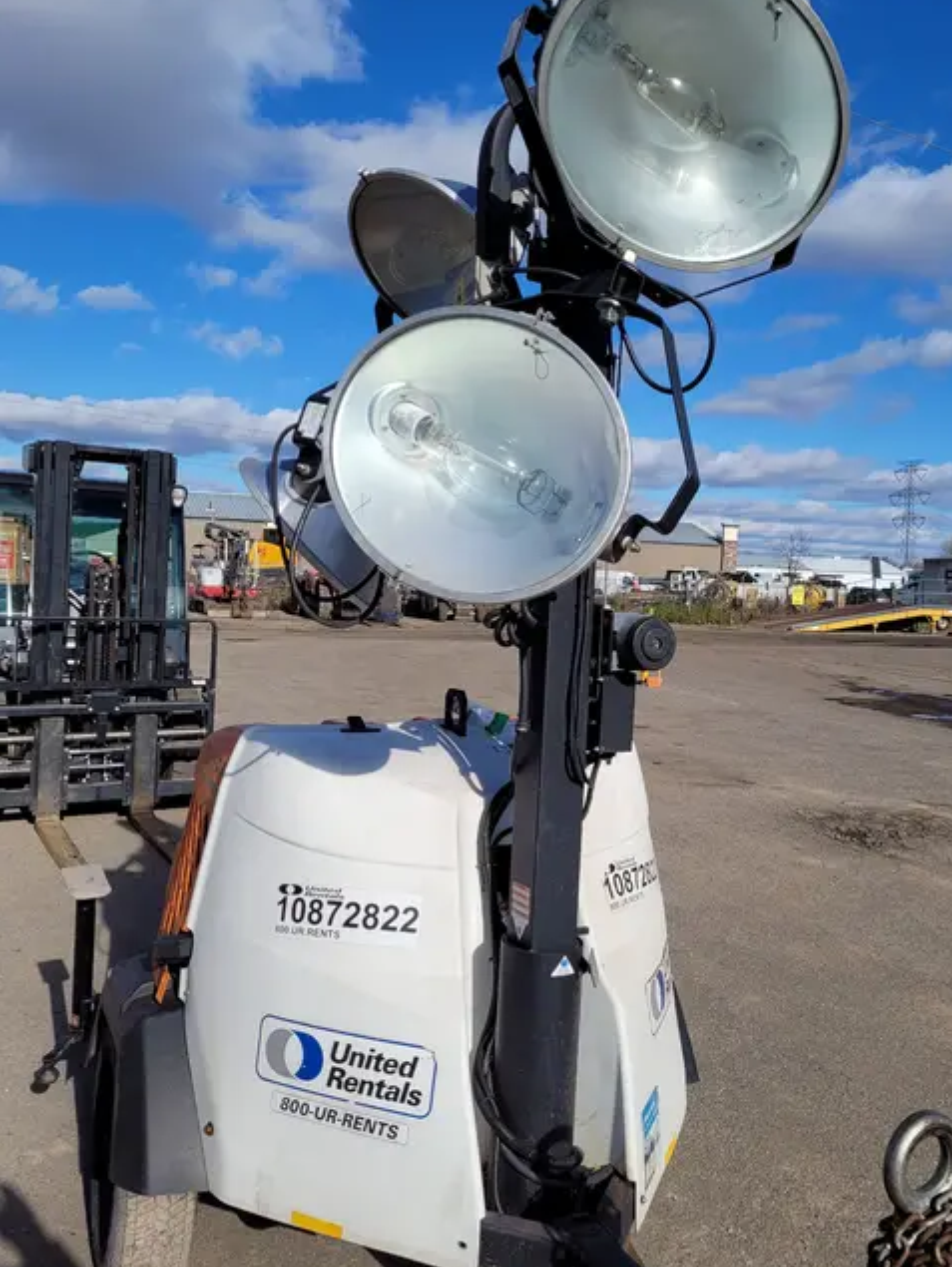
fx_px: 1099
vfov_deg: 59.9
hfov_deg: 46.7
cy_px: 610
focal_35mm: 30
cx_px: 547
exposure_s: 1/4326
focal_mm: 5.4
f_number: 1.8
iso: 40
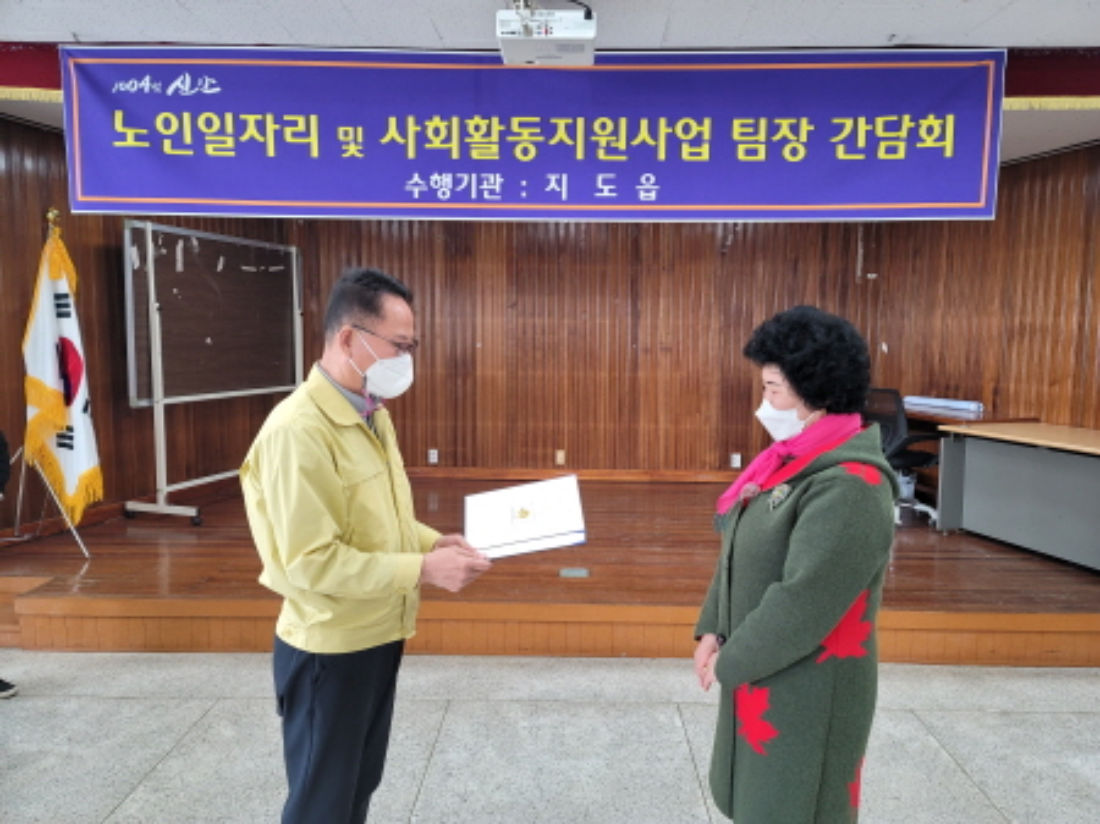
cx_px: 550
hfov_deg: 69.4
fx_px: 794
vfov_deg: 54.8
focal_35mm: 25
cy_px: 412
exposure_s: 1/119
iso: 160
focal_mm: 7
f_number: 1.8
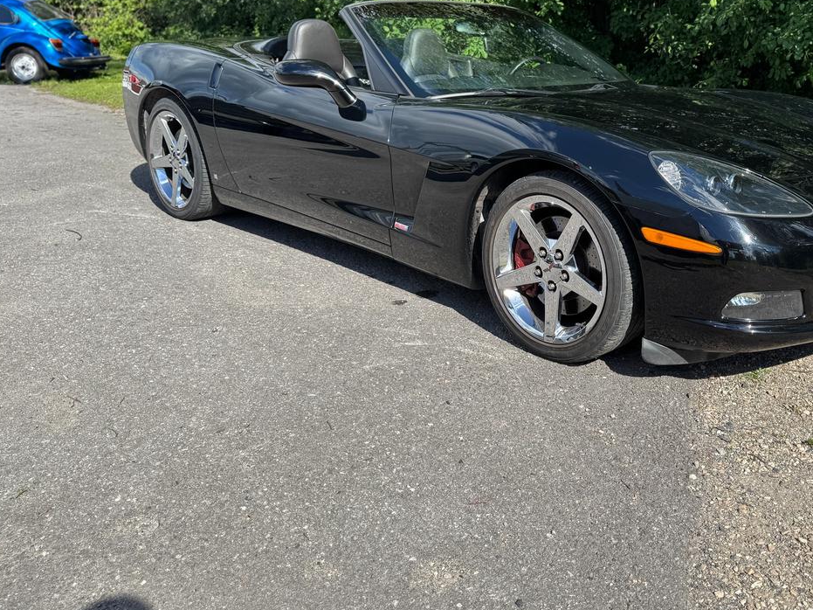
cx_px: 548
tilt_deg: -16.2
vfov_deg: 42.6
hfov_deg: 54.1
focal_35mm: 33
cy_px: 225
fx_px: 775
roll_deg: +1.3
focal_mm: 6.76
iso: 80
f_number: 1.78
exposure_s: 1/2604
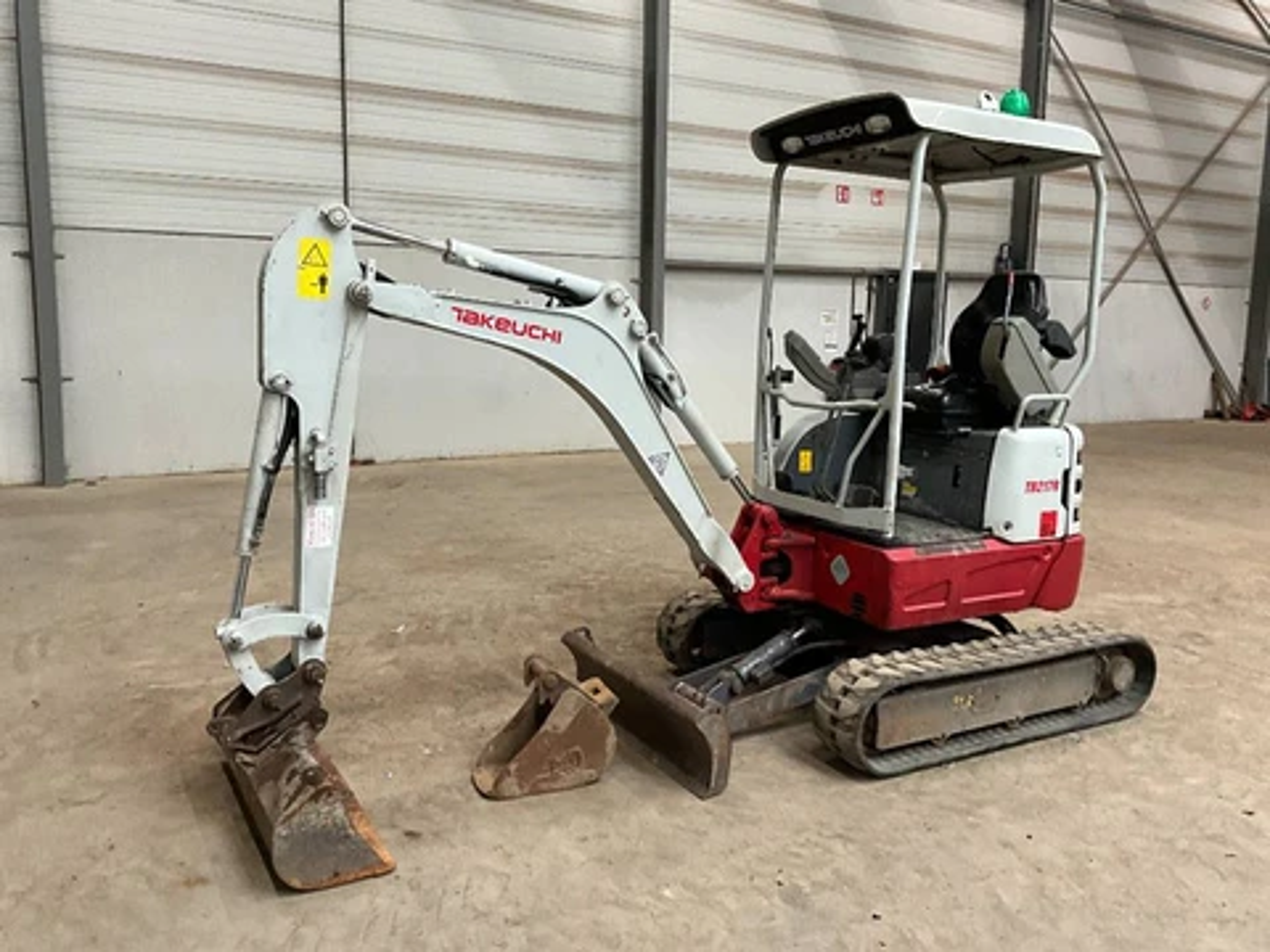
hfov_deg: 61.7
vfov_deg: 48.2
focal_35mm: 29
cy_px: 476
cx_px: 635
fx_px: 1064
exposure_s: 1/60
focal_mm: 3
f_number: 1.8
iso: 125
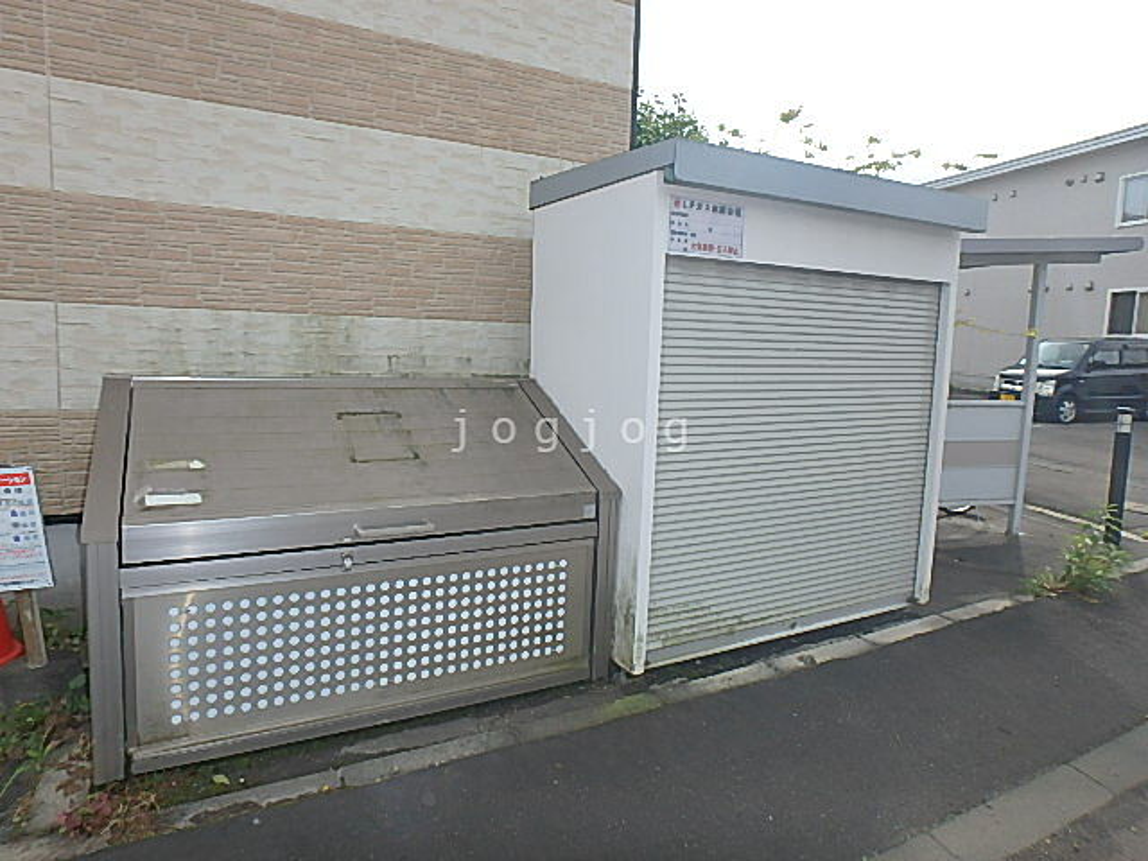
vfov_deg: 63.4
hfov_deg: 79.0
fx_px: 696
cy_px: 430
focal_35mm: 21
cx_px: 574
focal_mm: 3.7
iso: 125
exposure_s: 1/800
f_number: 3.5
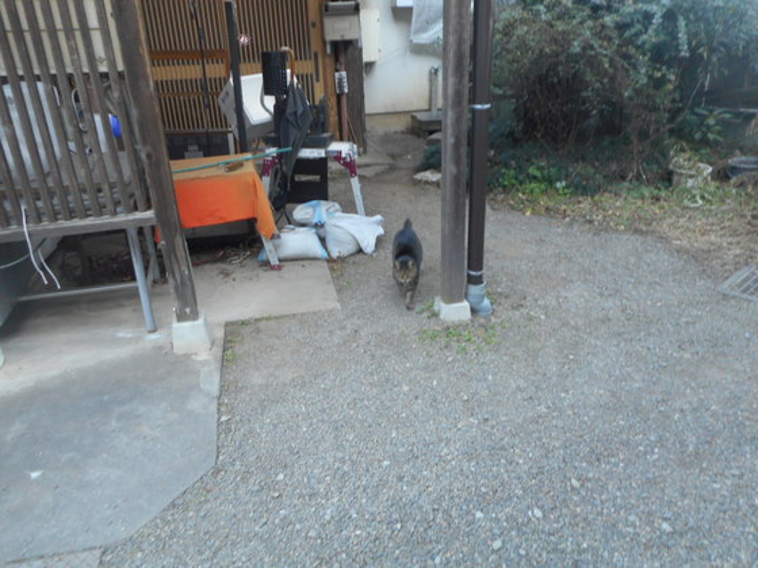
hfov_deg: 69.4
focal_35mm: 25
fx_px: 547
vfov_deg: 54.9
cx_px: 379
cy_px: 284
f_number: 3.7
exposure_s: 1/30
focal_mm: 4.5
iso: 200
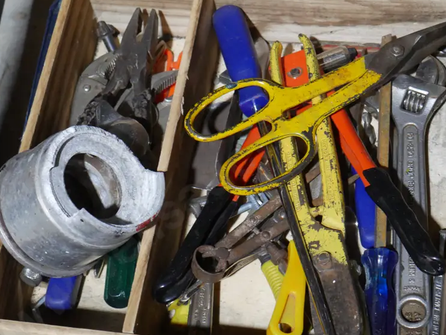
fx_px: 1276
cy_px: 176
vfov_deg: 14.9
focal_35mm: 99
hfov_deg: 19.8
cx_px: 221
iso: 1600
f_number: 5.5
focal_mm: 36
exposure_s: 1/80
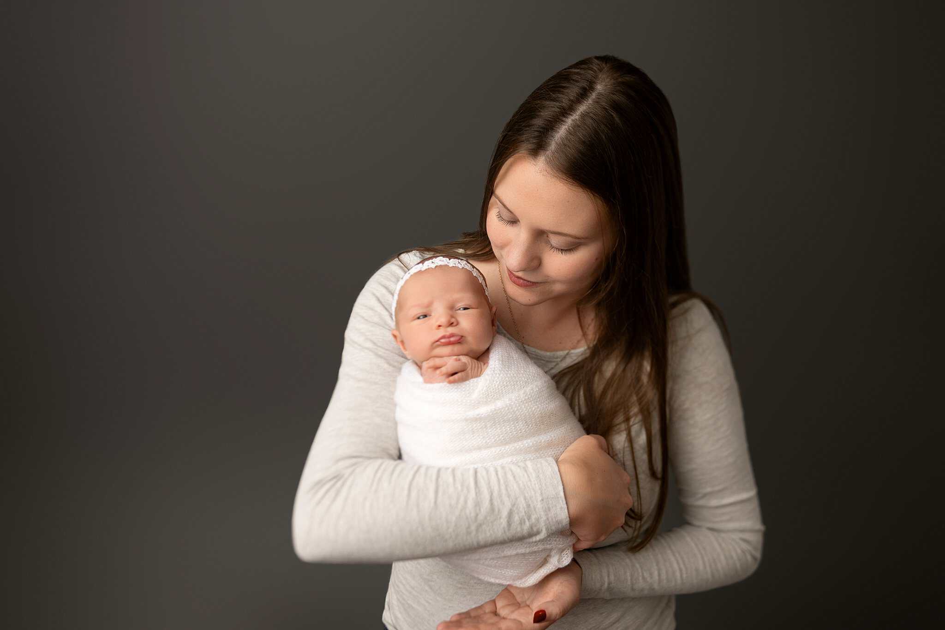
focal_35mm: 34
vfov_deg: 38.9
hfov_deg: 55.8
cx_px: 472
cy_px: 315
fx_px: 892
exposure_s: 1/200
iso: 100
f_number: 3.5
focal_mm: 34
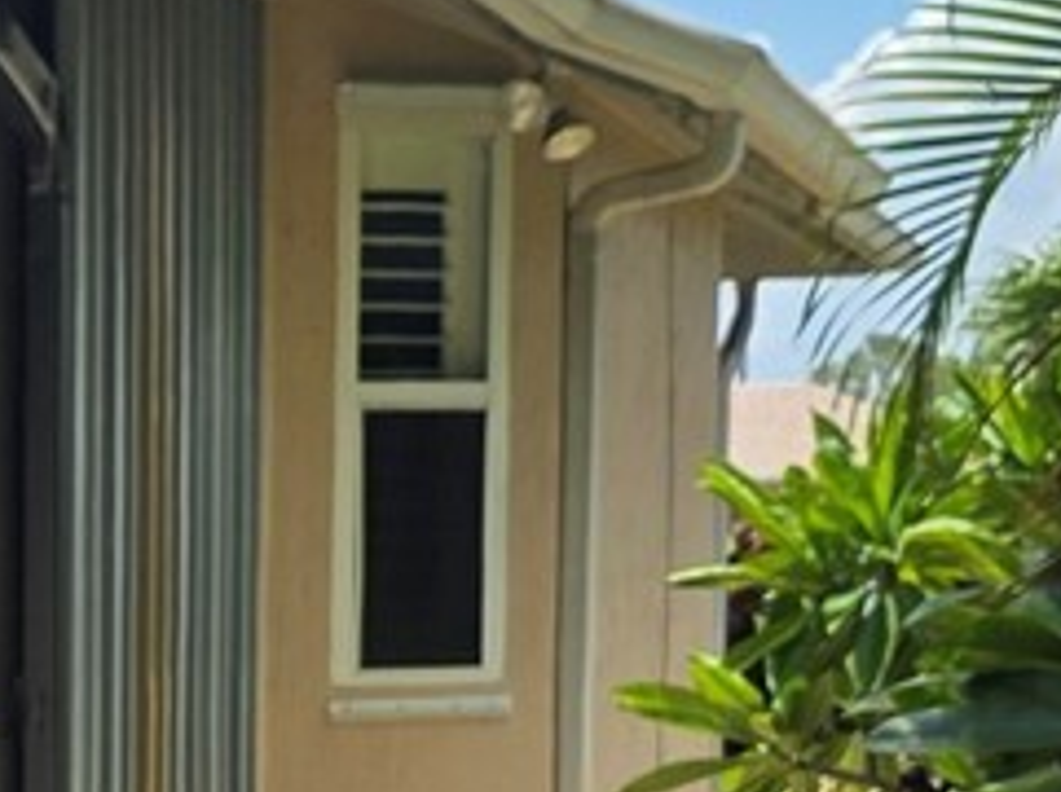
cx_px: -555
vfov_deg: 9.4
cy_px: 1135
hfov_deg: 12.3
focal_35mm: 153
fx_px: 4683
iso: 80
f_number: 1.7
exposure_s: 1/4434
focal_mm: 6.3
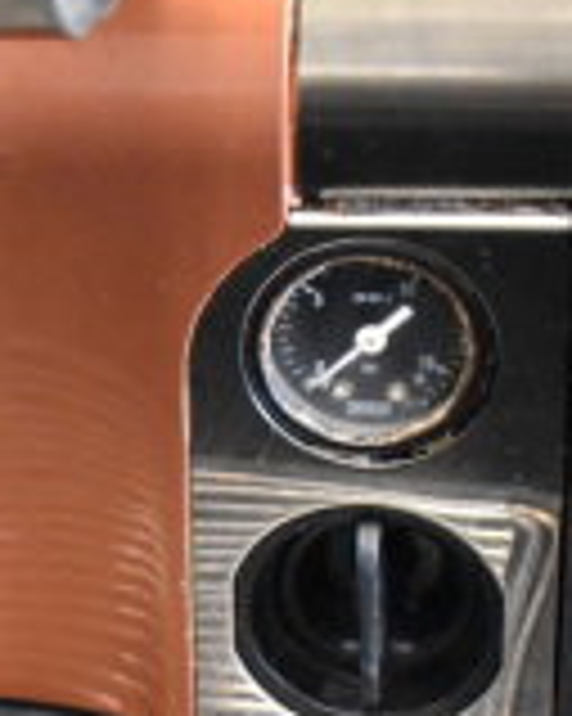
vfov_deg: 12.6
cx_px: -788
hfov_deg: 9.2
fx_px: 3198
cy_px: 777
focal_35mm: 151
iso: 6400
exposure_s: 1/100
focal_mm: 28
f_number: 5
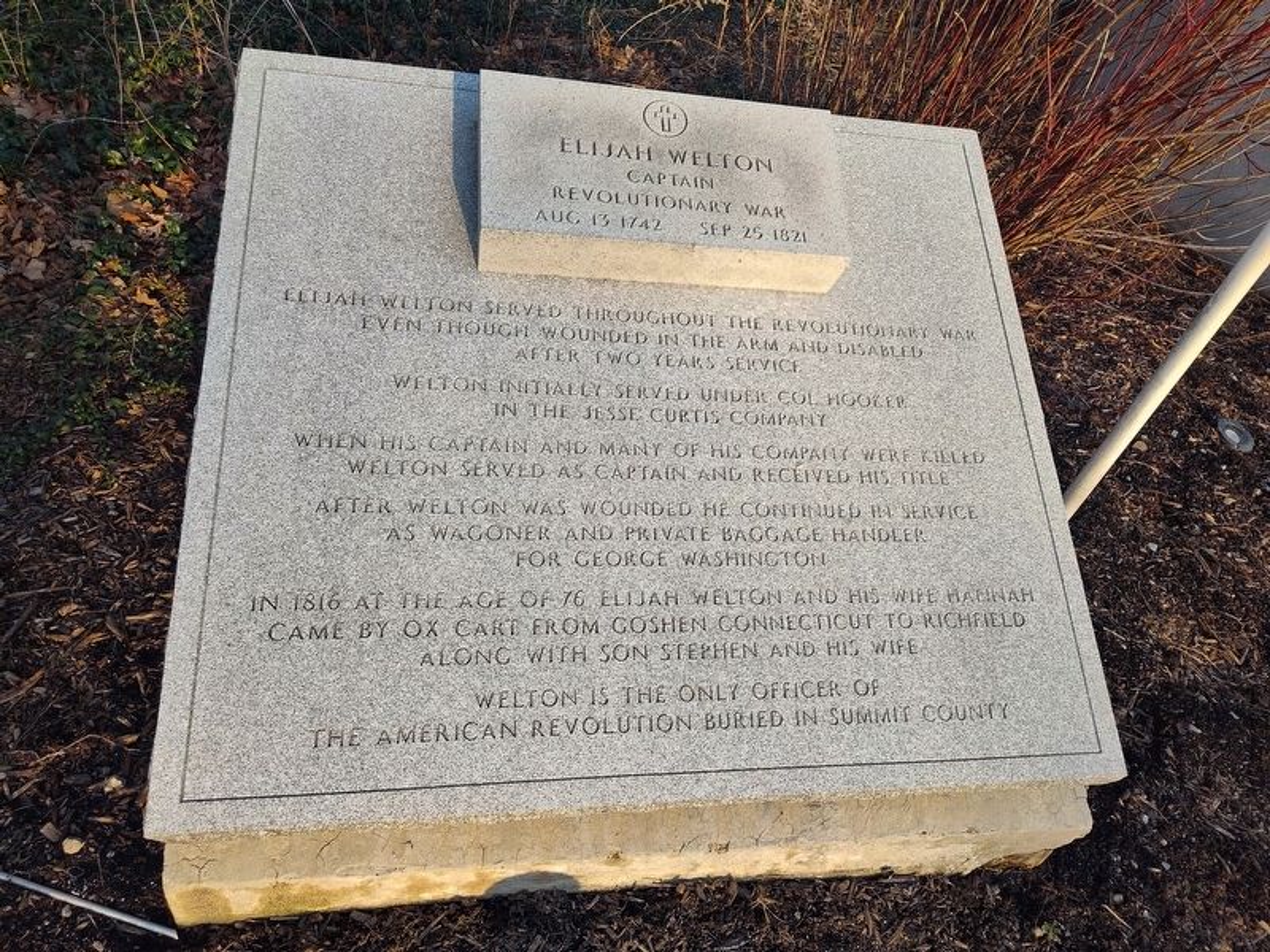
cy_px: 476
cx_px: 635
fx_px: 844
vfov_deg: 58.9
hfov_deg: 73.9
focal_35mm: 23
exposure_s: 1/280
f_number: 1.8
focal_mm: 5.56
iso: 100
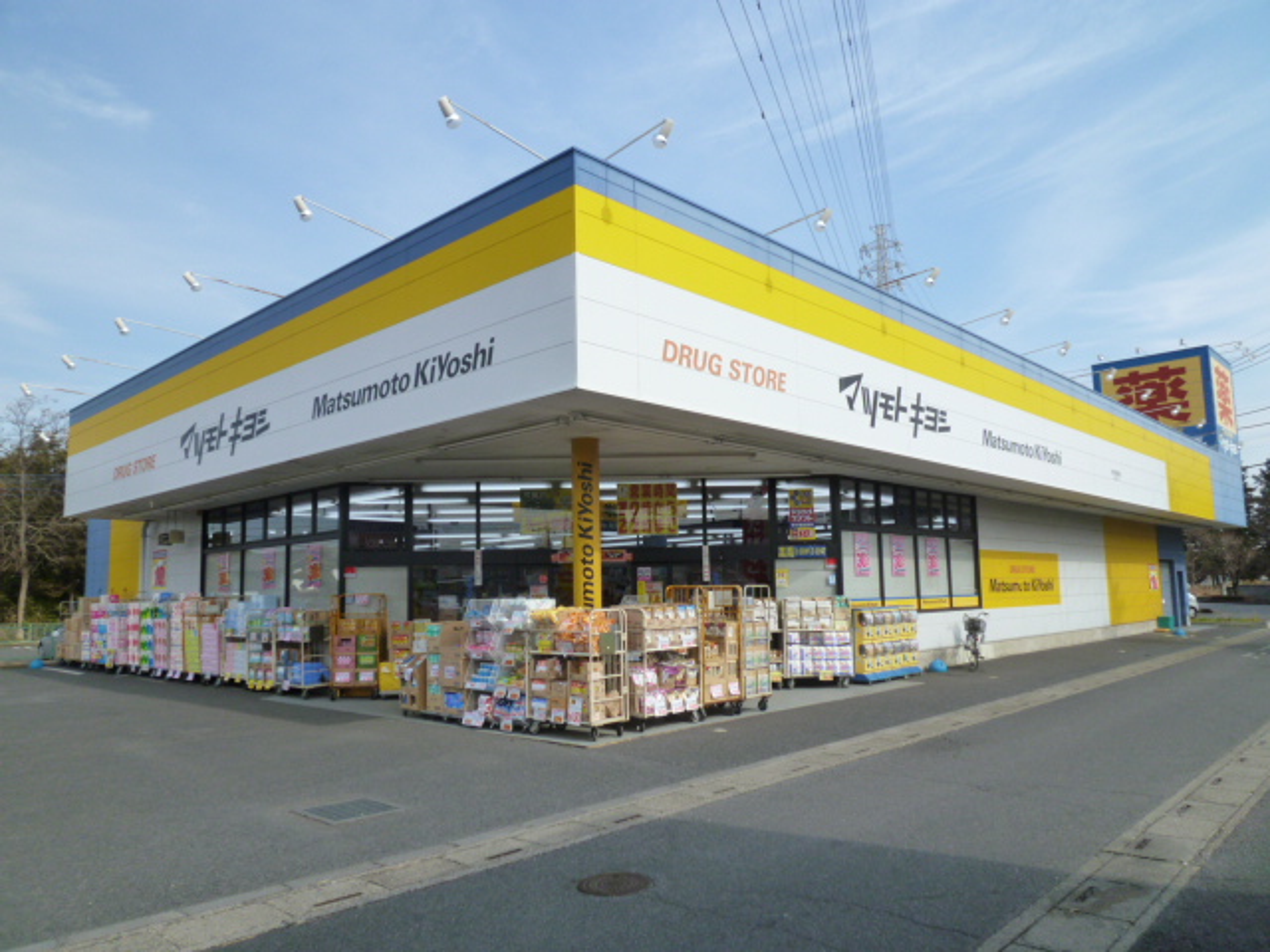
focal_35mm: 24
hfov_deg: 71.6
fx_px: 881
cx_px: 635
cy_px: 476
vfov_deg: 56.8
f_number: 4.5
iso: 125
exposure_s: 1/400
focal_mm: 4.3
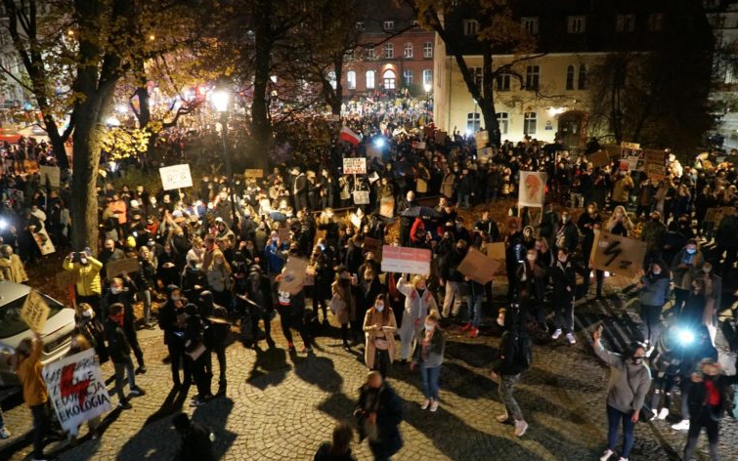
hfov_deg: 66.5
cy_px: 238
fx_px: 563
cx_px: 365
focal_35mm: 28
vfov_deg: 44.5
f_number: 4
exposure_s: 1/8
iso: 6400
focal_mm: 18
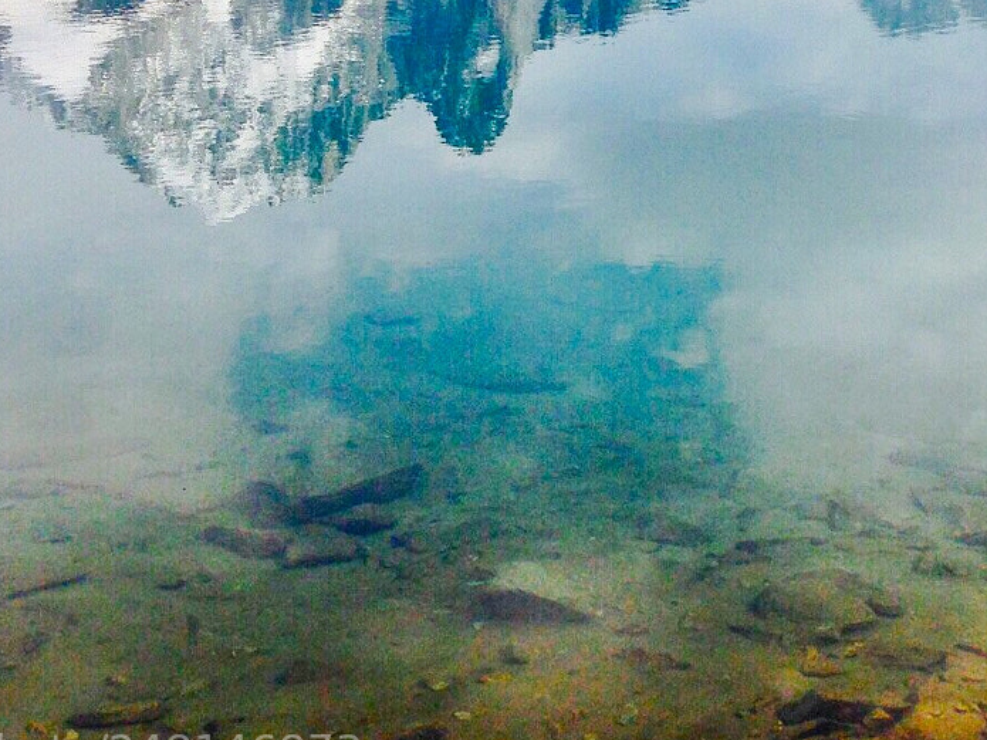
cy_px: 10
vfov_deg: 18.9
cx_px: 754
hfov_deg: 25.3
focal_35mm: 76
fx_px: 2167
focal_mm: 4.12
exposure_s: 1/2710
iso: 50
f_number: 2.4
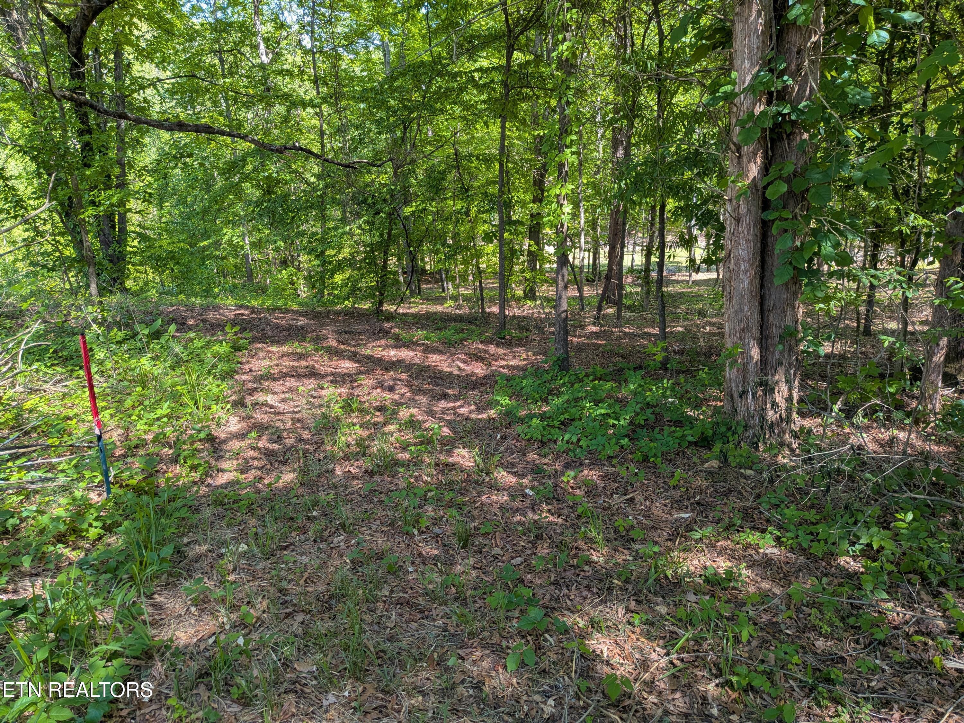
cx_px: 482
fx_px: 668
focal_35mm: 24
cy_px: 362
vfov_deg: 56.8
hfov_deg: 71.6
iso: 26
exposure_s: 1/150
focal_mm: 4.53
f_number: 1.7
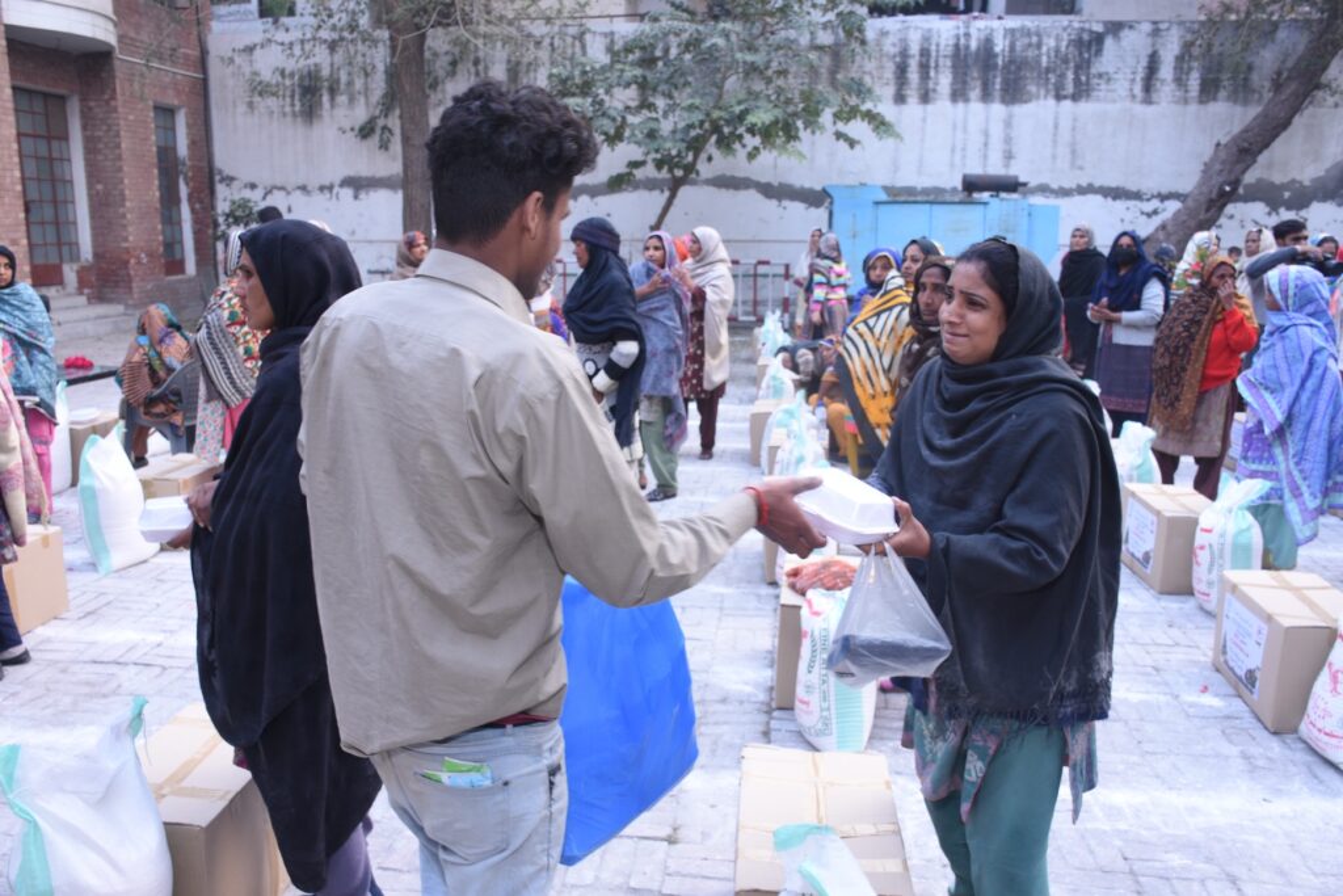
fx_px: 1119
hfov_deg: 61.9
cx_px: 672
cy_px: 448
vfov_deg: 43.6
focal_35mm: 30
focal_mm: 20
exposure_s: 1/125
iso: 500
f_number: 4.5
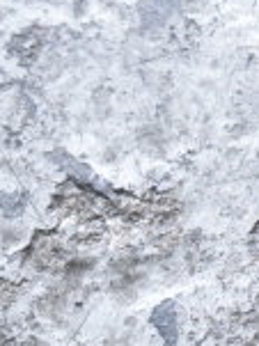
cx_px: 694
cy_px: 31
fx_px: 3196
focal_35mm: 320
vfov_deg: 6.2
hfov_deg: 4.5
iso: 1400
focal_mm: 55
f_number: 5.6
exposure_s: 1/100
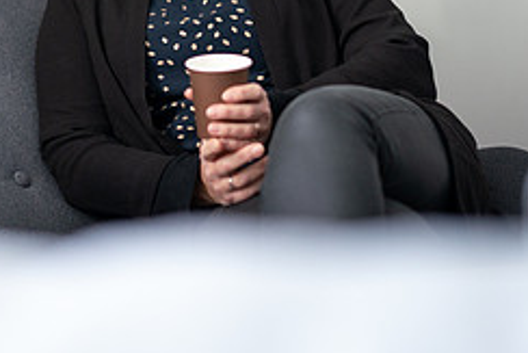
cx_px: 199
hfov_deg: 10.2
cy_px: -5
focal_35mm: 202
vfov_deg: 6.8
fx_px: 2964
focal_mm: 85
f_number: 1.4
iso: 1000
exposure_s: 1/400
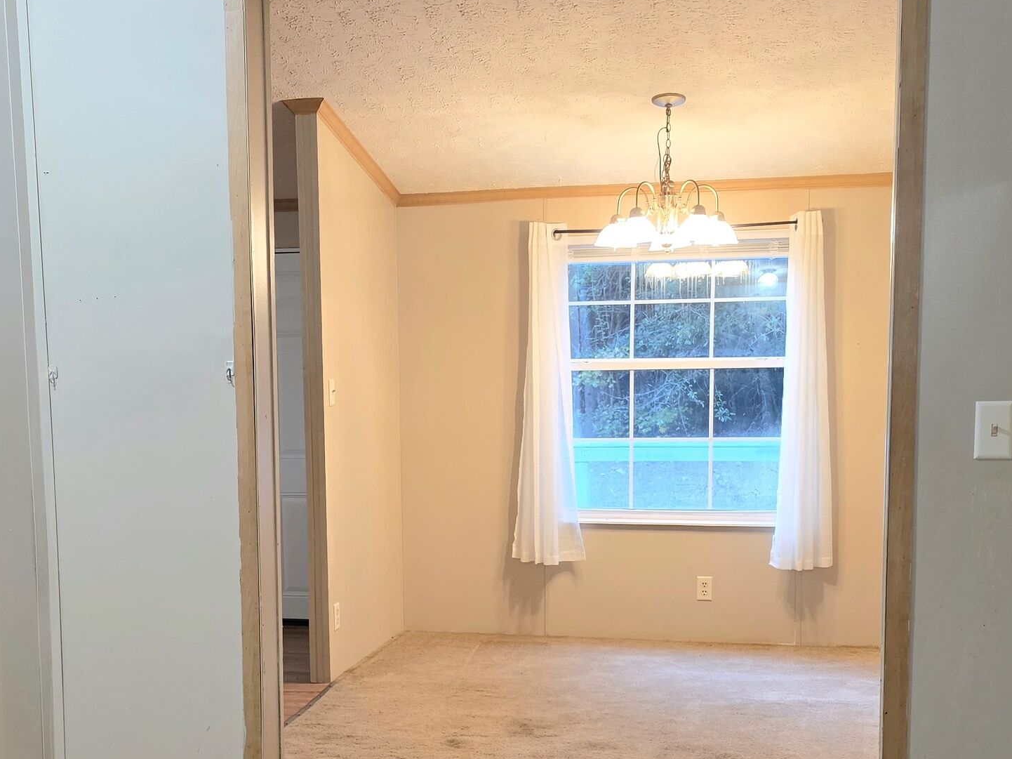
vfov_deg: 29.3
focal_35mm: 49
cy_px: 541
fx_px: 1432
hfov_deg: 38.8
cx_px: 412
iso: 250
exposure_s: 1/120
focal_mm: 6.5
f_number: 1.4
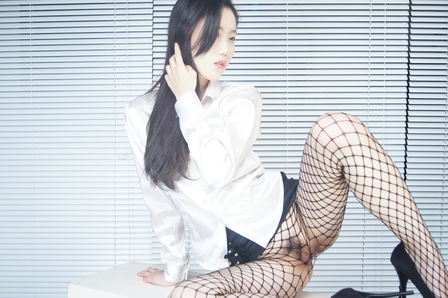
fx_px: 485
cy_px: 149
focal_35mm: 39
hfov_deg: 49.6
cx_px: 224
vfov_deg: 34.1
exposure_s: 1/160
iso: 800
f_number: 4.5
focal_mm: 26
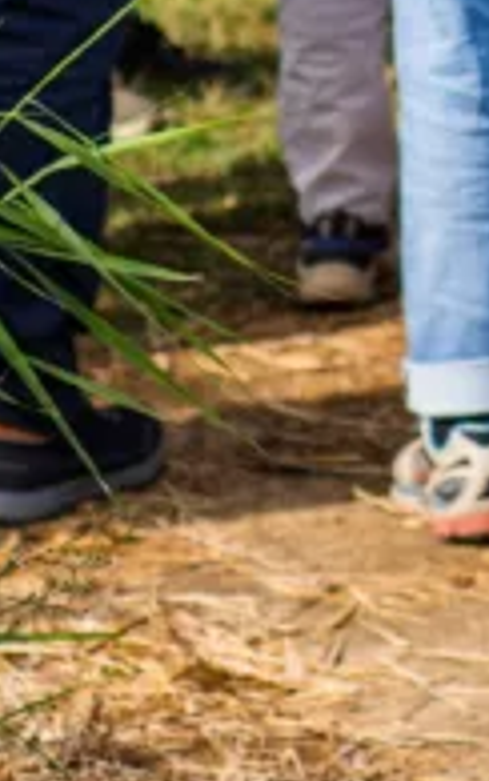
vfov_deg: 7.7
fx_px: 5689
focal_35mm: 267
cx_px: 798
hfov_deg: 4.9
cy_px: -523
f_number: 2.8
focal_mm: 50
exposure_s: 1/1000
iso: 100
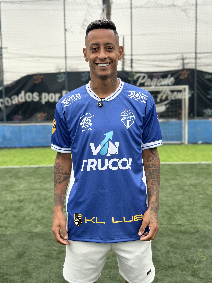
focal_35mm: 48
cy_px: 142
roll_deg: +0.1
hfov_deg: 30.3
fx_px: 392
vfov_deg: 39.7
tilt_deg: -4.2
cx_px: 106
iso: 80
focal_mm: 6.86
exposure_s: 1/365
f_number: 1.78
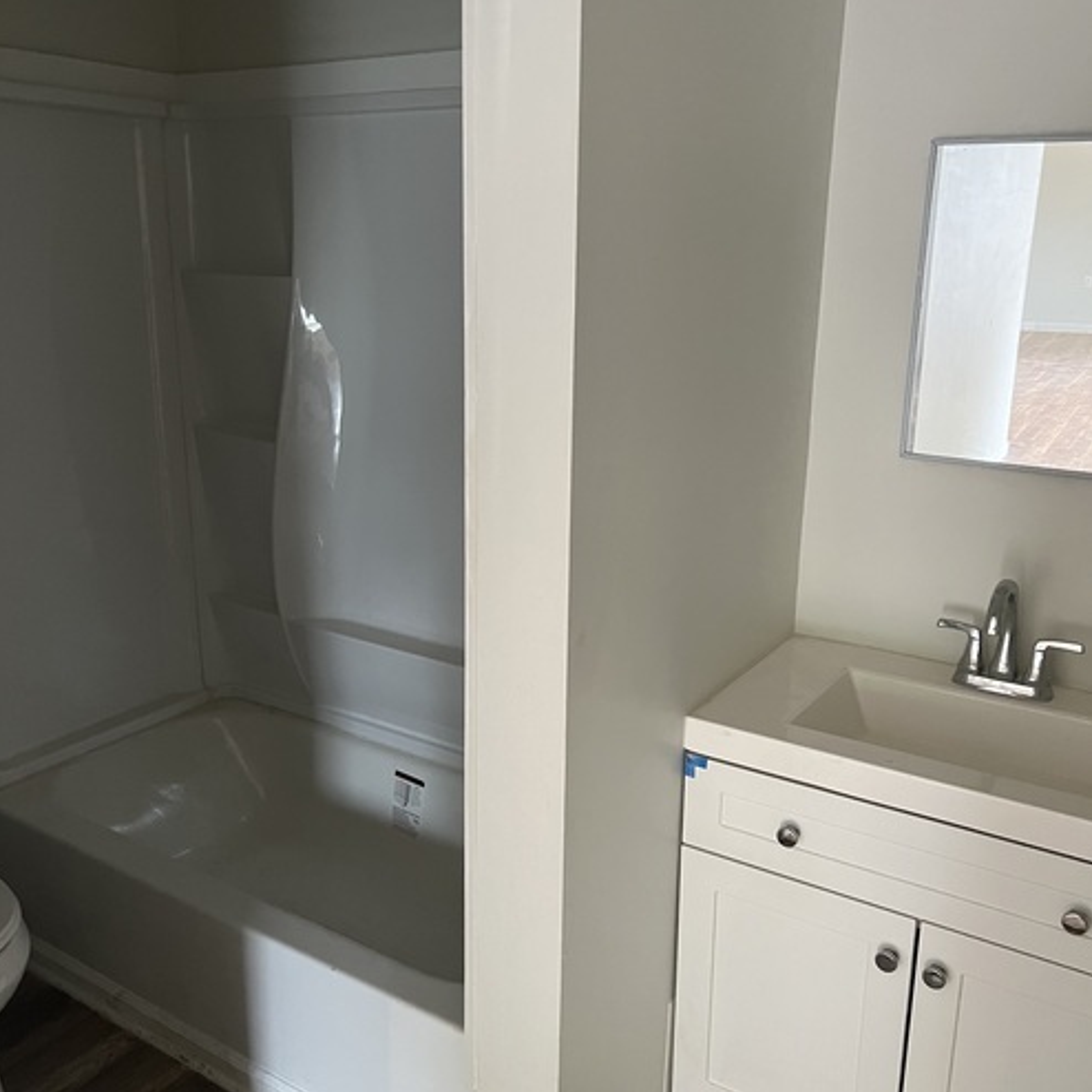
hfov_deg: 52.5
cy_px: 556
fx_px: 1106
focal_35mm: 31
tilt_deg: -14.8
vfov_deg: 52.5
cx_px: 544
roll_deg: -1.1
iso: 400
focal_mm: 5.7
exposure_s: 1/60
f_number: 1.5
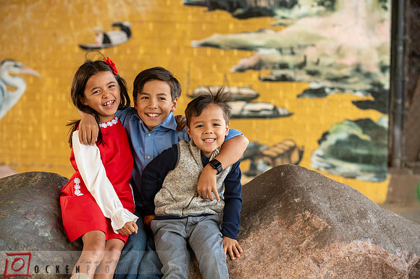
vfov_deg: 11.0
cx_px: 210
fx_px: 1457
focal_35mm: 125
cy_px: 140
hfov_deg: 16.4
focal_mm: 125
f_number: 3.5
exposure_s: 1/200
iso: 400
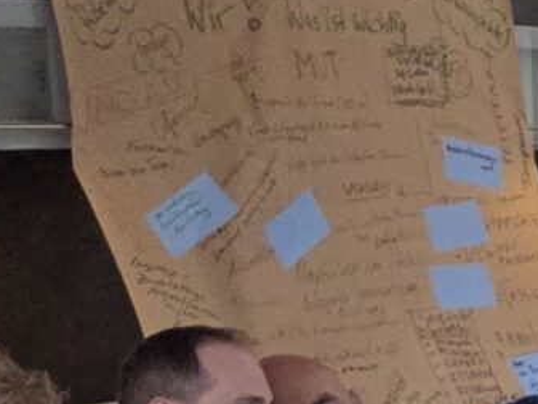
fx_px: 2720
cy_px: 571
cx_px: 1364
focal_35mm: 175
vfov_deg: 8.3
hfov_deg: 9.7
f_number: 1.8
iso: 400
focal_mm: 5.4
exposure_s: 1/100
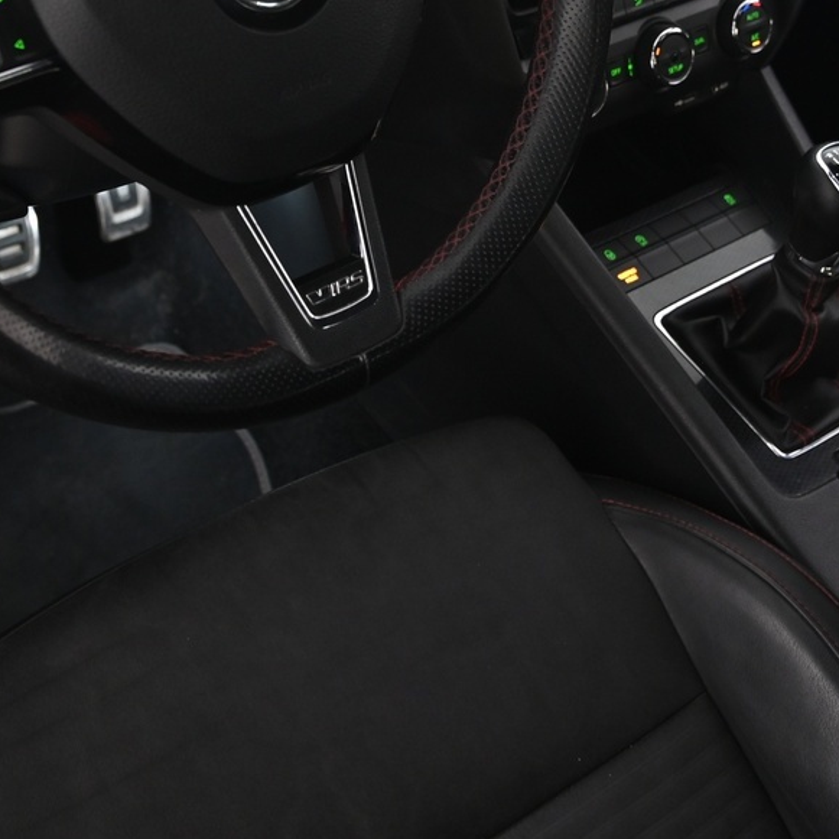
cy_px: 133
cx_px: 377
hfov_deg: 30.0
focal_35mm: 57
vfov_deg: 29.2
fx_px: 1563
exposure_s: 1/15
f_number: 4
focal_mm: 24
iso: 2000
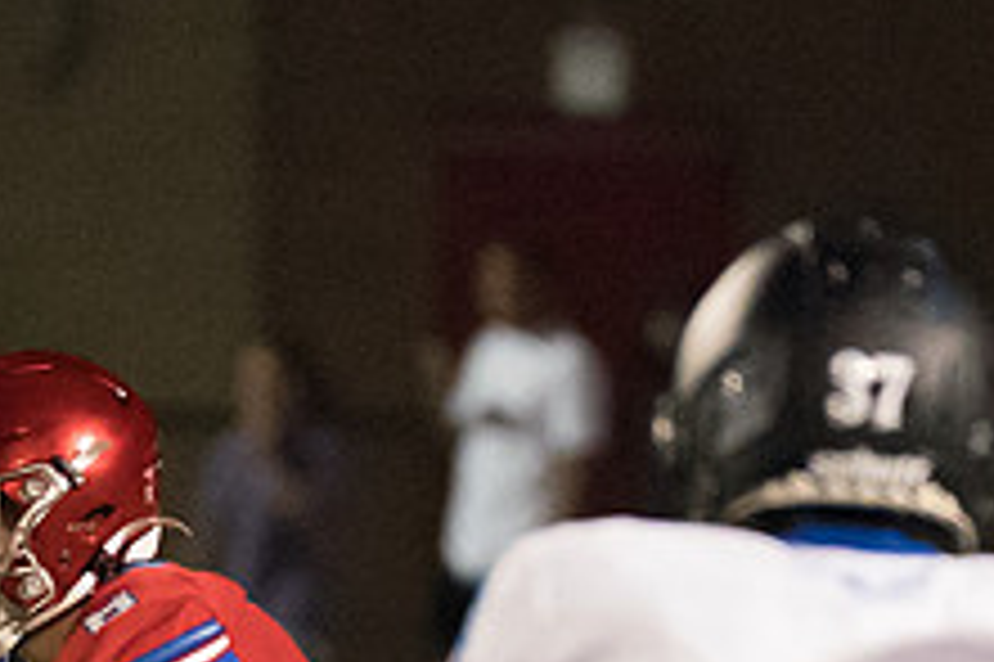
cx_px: -160
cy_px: 900
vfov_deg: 1.1
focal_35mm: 1261
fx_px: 34791
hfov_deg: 1.6
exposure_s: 1/1250
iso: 12800
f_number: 2.8
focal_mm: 200
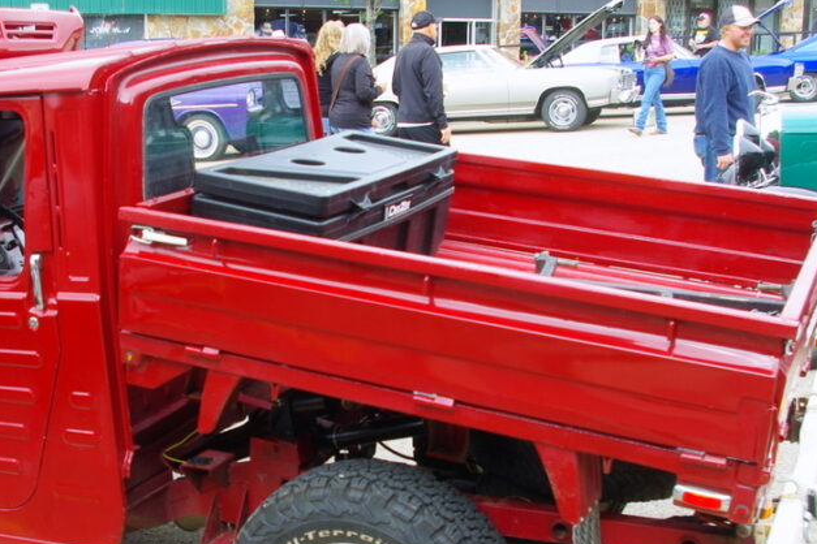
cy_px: 314
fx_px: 1044
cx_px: 233
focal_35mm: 46
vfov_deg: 29.2
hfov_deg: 41.8
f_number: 5.6
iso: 100
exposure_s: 1/90
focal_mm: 18
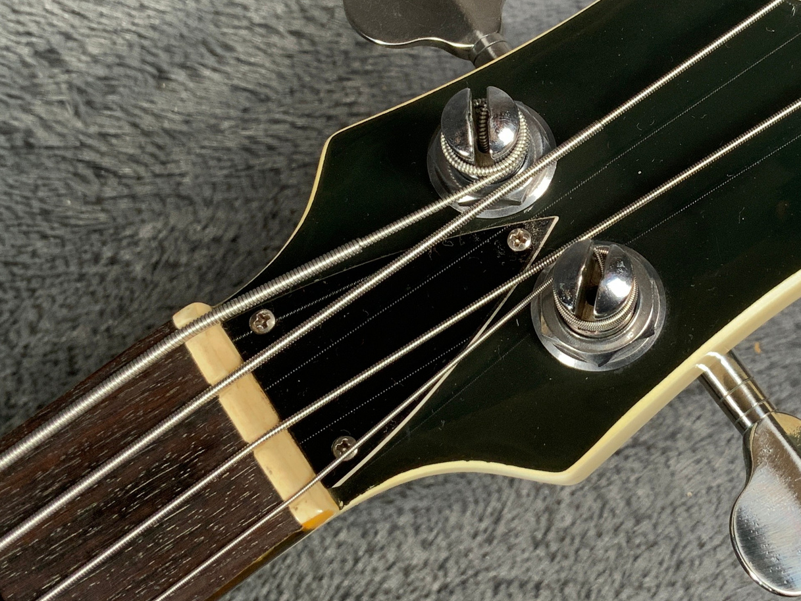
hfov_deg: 30.9
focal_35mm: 61
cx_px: 634
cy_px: 207
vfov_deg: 23.9
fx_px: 1412
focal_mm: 3
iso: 64
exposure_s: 1/104
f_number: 1.8
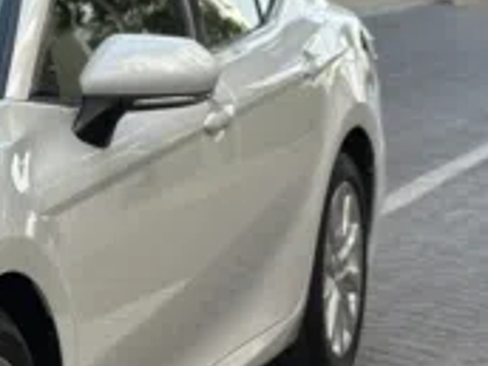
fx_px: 2523
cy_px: 108
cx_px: -338
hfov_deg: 10.5
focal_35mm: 179
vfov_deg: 8.3
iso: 80
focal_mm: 6.86
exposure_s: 1/1590
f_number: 1.78
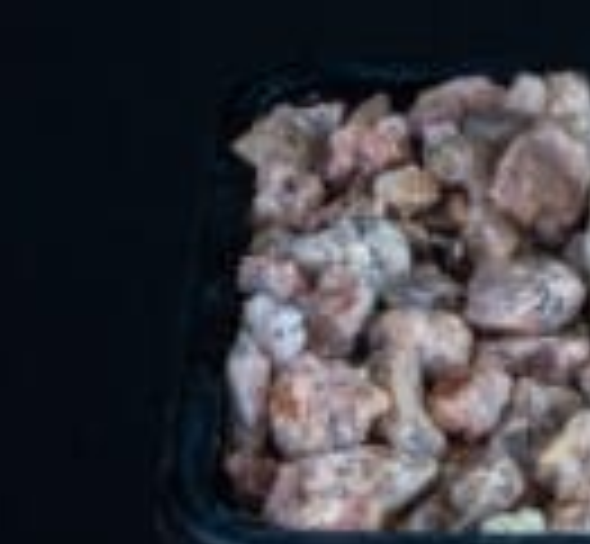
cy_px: -158
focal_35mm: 212
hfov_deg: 8.6
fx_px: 3935
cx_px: 450
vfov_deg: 7.8
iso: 100
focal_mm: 60
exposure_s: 5
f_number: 36
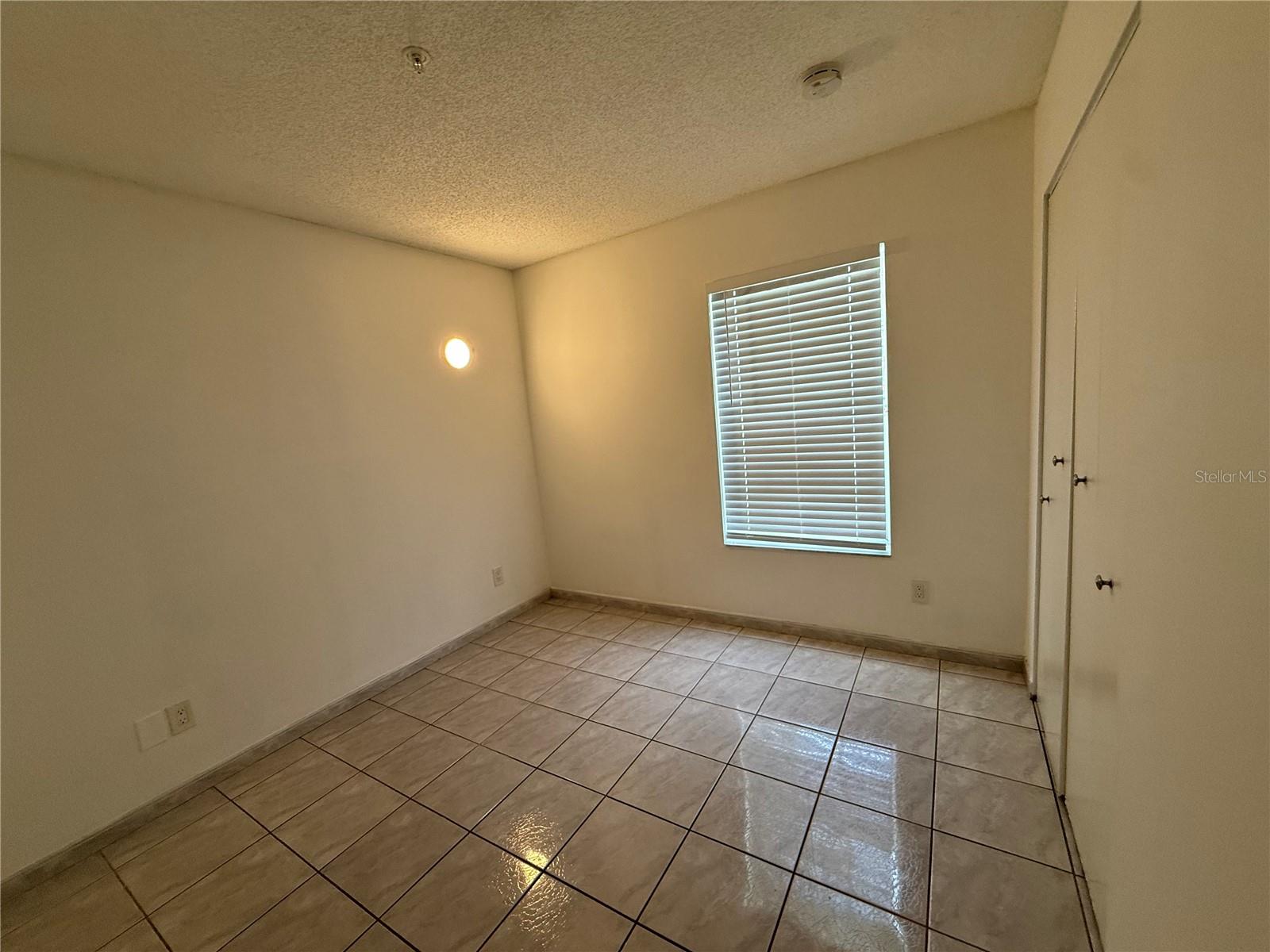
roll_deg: +5.1
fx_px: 514
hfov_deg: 102.1
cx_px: 635
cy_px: 476
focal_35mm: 14
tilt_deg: -7.3
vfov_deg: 85.7
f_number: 2.2
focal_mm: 2.22
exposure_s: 1/120
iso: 200
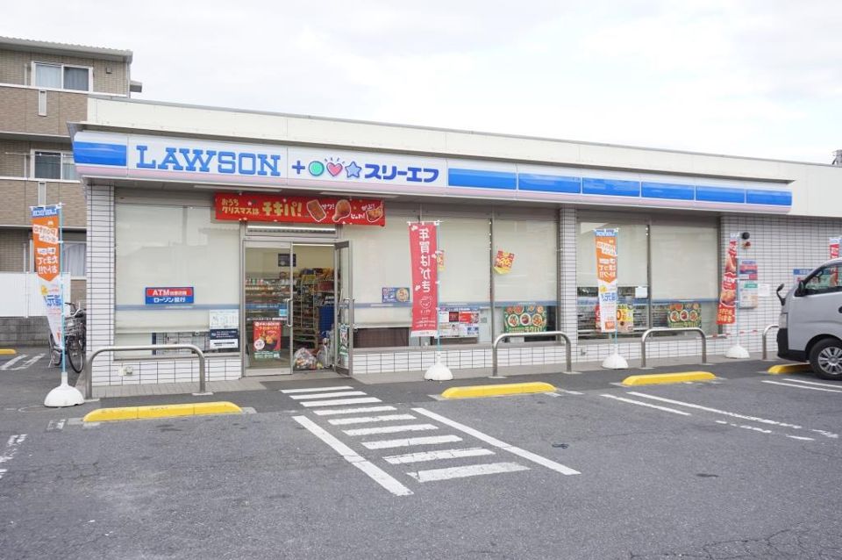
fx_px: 736
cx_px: 421
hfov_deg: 59.5
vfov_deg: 41.6
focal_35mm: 32
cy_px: 280
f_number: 5
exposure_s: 1/80
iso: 100
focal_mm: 21
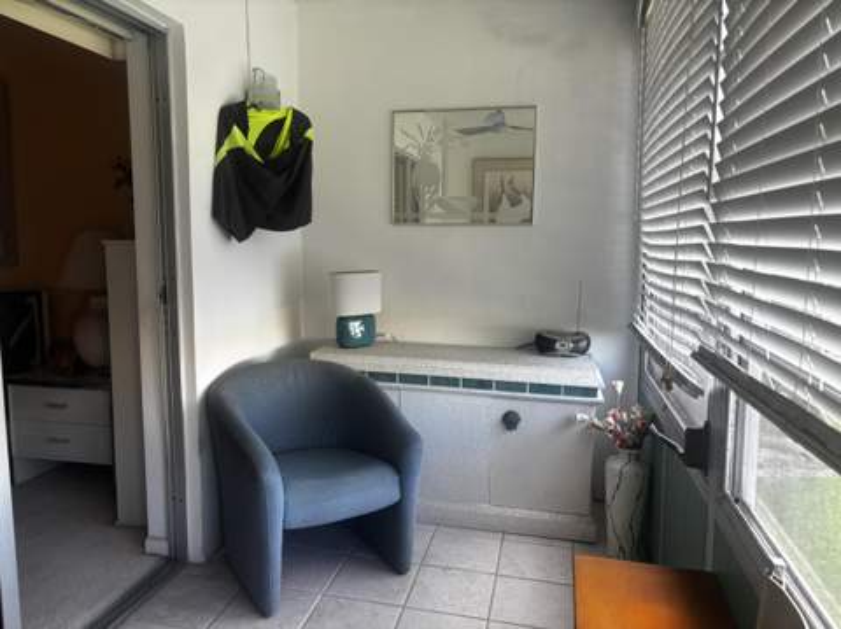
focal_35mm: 26
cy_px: 314
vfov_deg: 53.0
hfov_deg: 67.4
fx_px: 631
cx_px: 420
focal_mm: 5.96
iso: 100
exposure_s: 1/120
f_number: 1.6
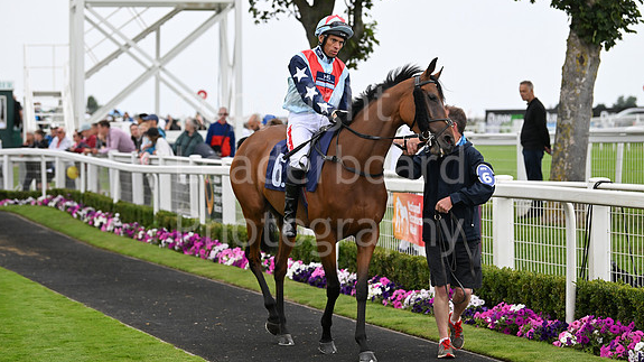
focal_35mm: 111
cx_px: 321
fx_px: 1895
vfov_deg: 10.9
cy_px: 175
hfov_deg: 19.3
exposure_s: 1/1600
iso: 1000
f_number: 4
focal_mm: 105
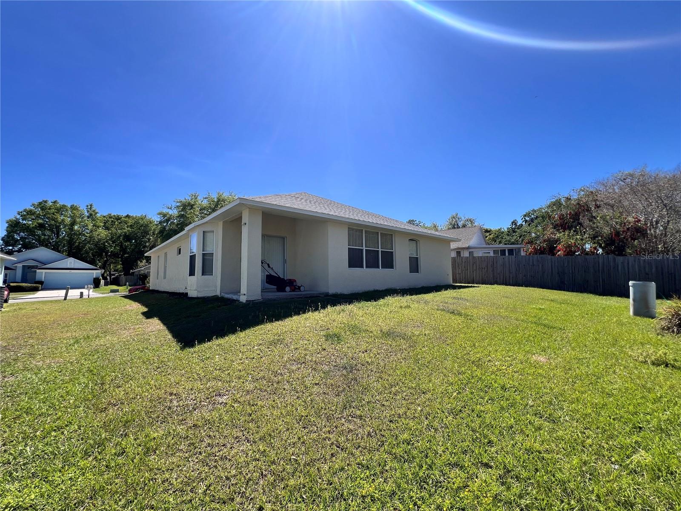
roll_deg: +1.3
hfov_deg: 106.2
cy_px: 256
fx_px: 256
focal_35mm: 13
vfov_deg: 89.9
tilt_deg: +4.3
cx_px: 340
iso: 32
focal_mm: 1.57
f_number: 1.8
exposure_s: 1/1340
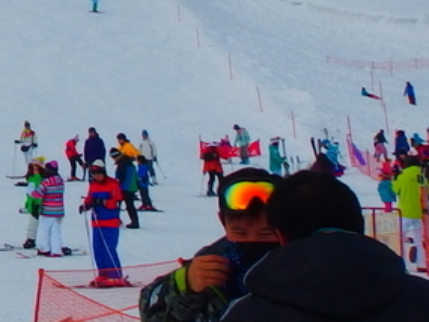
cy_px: -194
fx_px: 1513
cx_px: -360
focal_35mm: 122
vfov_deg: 11.5
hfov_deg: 14.2
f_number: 7.1
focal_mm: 5.2
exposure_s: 1/800
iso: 100
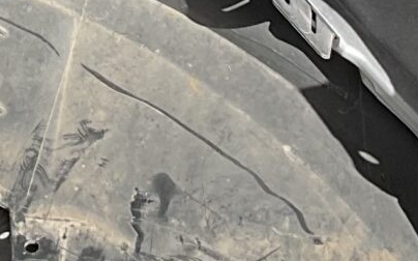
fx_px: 2220
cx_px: -51
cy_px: -441
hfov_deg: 10.6
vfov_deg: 6.3
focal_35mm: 195
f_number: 1.8
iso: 16
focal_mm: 3
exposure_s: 1/439
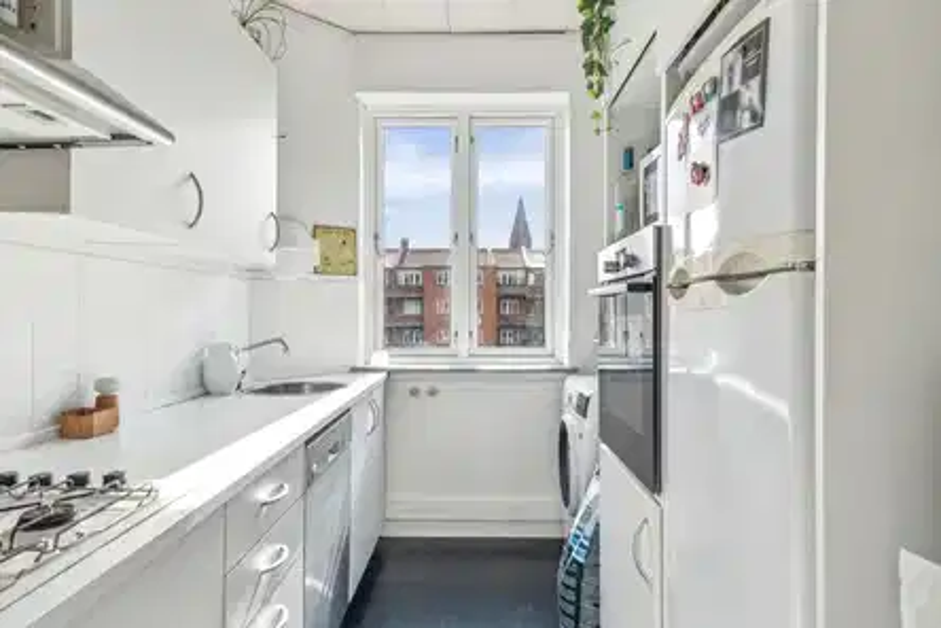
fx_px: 575
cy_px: 314
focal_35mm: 22
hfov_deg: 78.6
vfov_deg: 57.2
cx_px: 470
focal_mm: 14.5
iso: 500
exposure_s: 1/50
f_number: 8
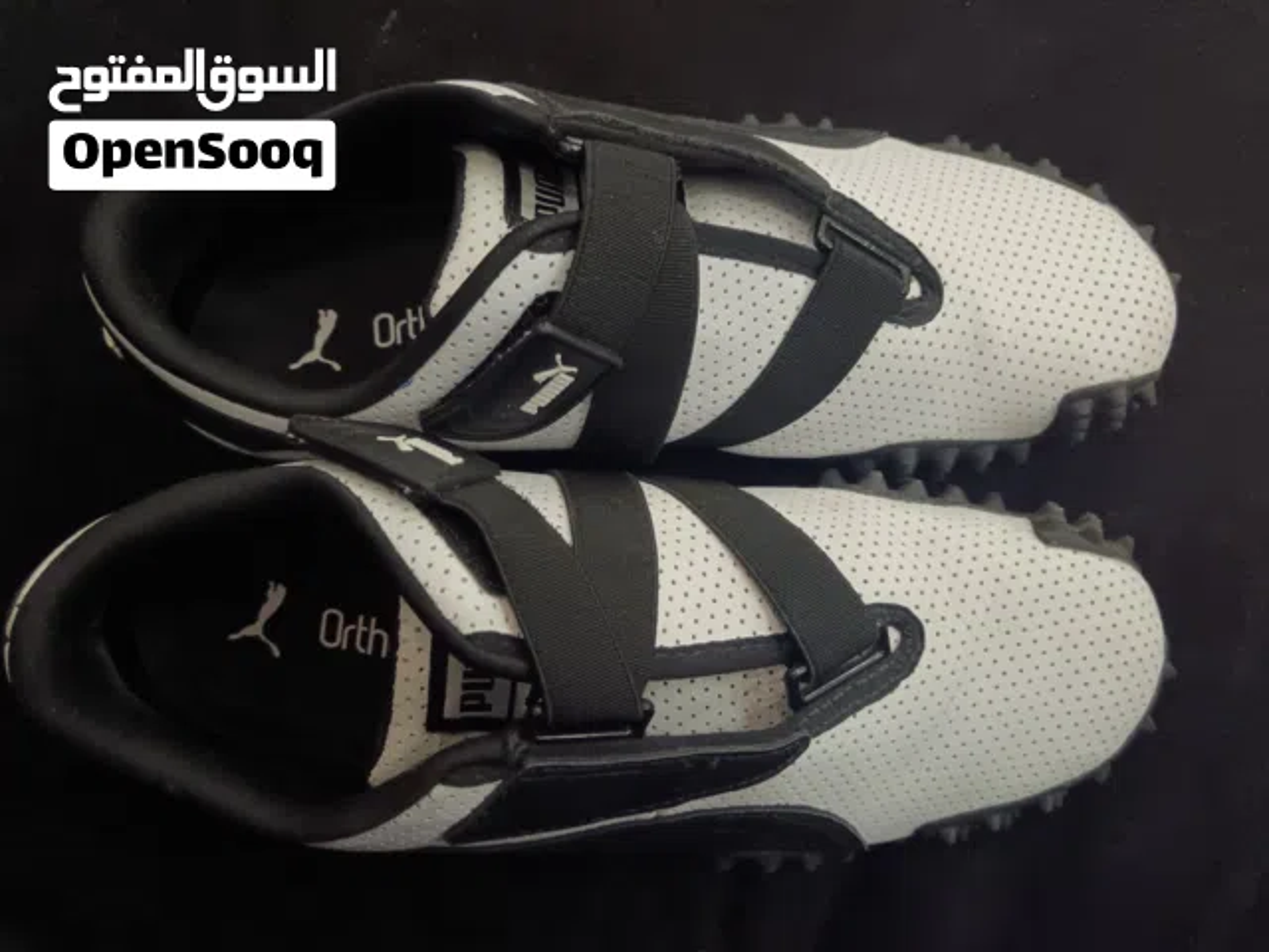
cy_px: 476
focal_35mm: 27
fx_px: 990
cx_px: 634
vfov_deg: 51.4
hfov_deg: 65.3
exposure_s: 1/25
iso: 1682
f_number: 1.9
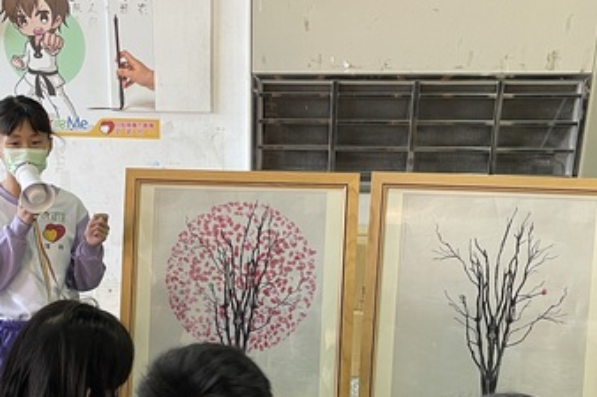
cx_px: 196
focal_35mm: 56
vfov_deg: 23.9
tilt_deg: -22.1
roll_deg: +0.8
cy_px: 306
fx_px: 928
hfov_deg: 35.3
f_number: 1.6
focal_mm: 4.2
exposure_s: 1/60
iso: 80
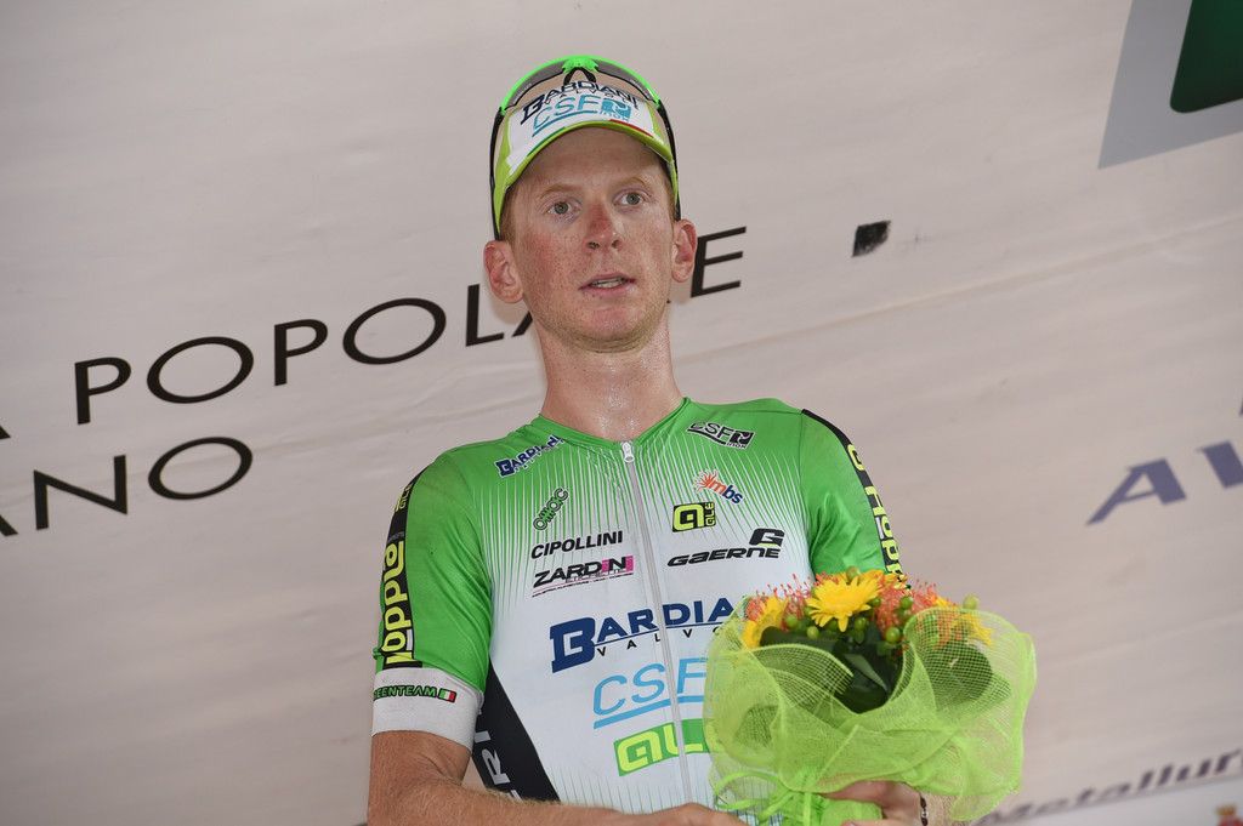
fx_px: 6727
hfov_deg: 10.6
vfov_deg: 7.0
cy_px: 413
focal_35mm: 195
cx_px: 622
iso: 200
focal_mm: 195
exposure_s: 1/250
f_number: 7.1
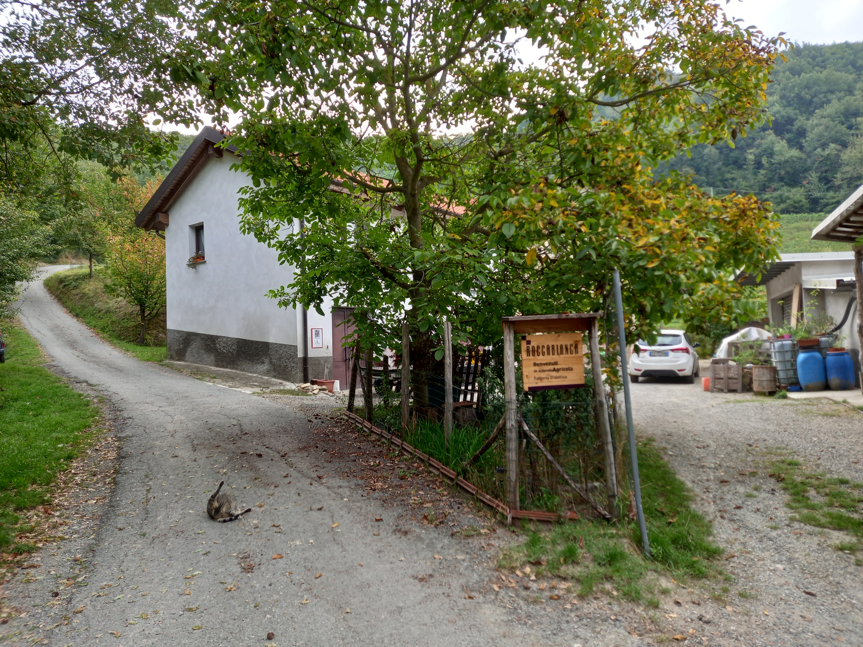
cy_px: 324
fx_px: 623
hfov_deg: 69.4
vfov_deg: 54.9
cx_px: 432
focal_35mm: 25
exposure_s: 1/120
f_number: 2
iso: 50
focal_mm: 4.6
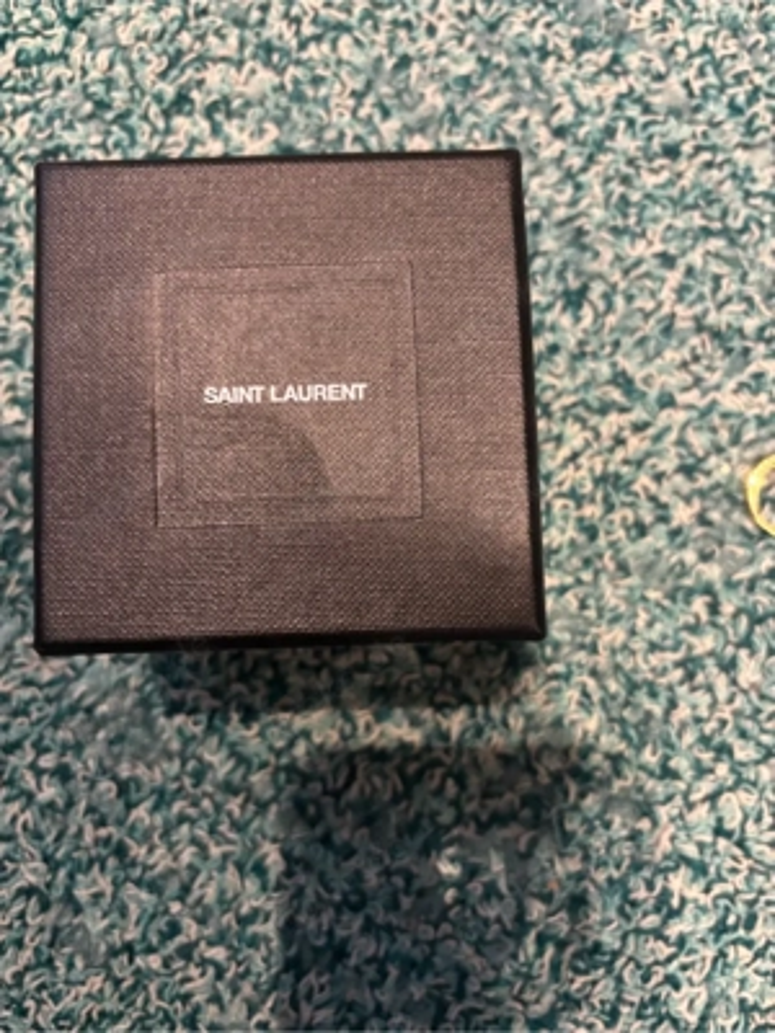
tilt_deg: -84.2
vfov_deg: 67.3
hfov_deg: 53.1
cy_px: 516
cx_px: 388
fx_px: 776
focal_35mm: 26
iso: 640
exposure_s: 1/33
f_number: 1.6
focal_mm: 5.96
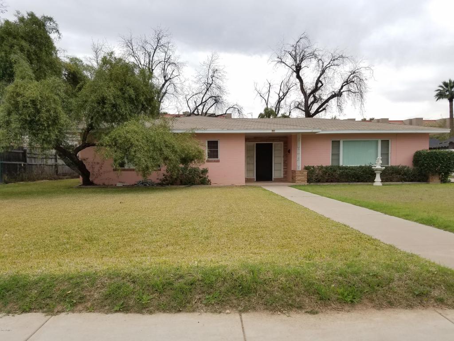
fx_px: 341
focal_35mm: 26
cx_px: 227
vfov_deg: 53.1
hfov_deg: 67.3
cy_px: 170
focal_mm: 4.2
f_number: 1.7
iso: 50
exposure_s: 1/1928
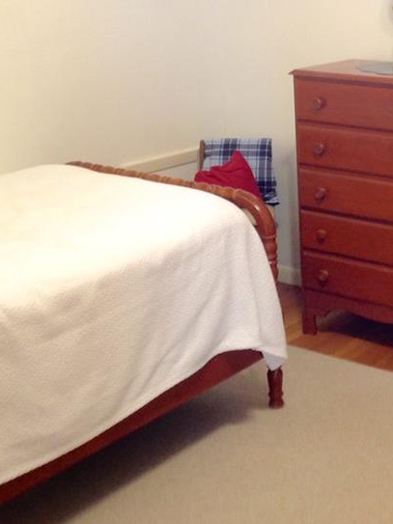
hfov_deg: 21.4
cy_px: 247
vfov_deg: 29.4
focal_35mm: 66
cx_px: 398
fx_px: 999
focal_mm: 4.28
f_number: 2.4
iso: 125
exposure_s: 1/15
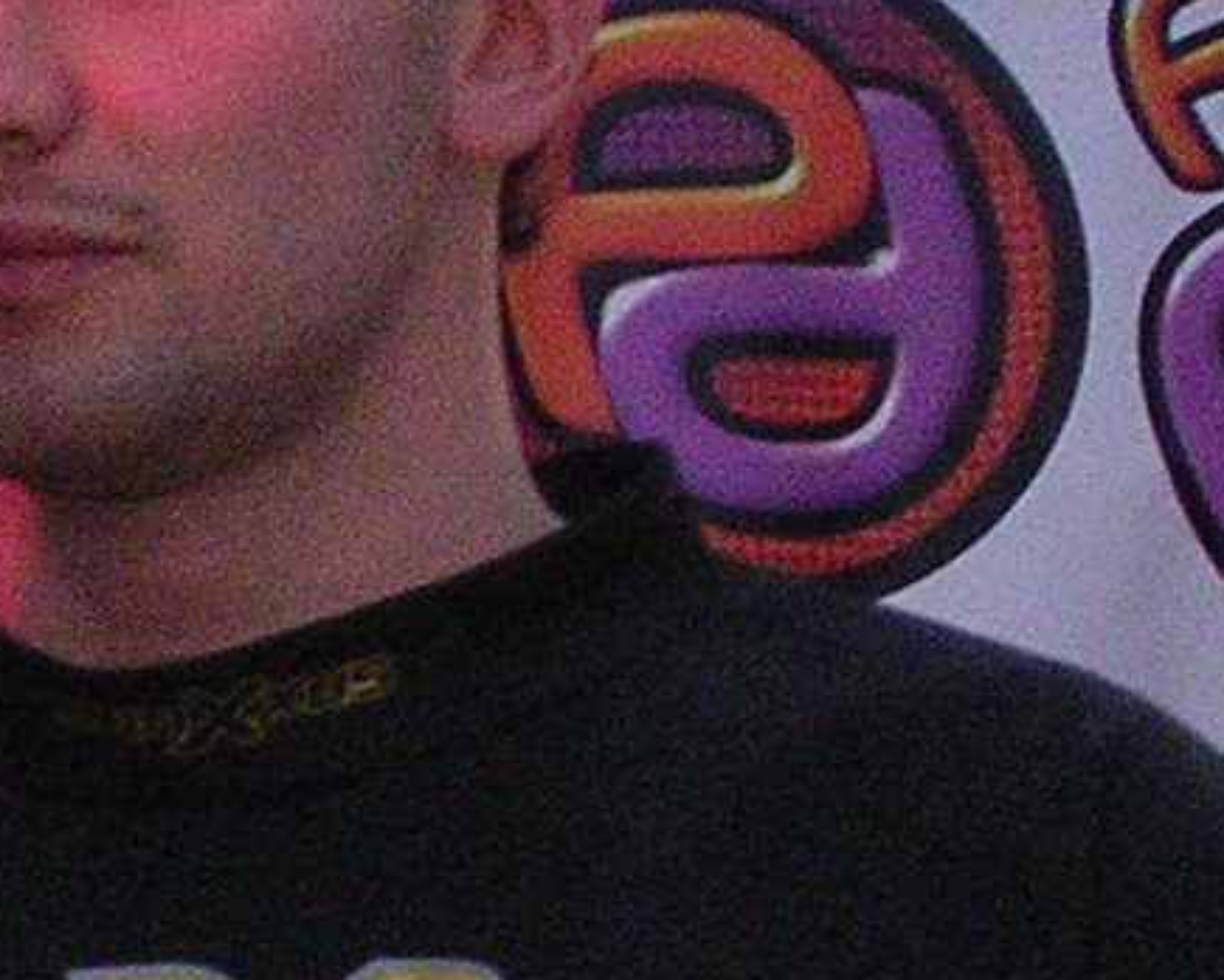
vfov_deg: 2.9
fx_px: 19163
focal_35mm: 529
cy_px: 853
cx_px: -965
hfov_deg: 3.6
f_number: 4.9
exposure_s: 1/60.1
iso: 400
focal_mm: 17.4
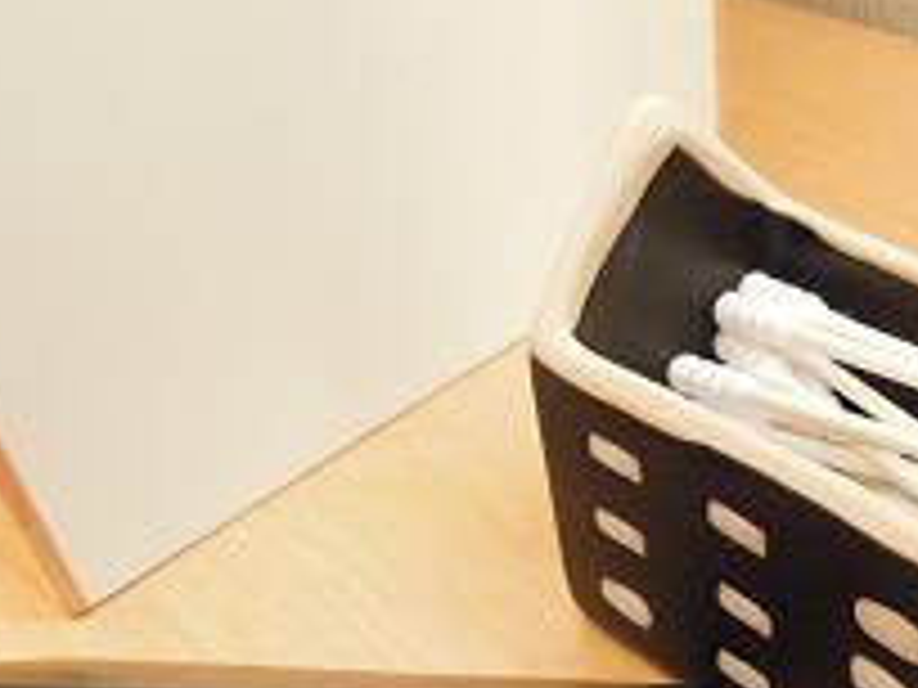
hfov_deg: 39.4
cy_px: 621
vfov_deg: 29.6
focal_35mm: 47
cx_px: 684
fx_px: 1246
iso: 1600
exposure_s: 1/50
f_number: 3.2
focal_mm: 4.3
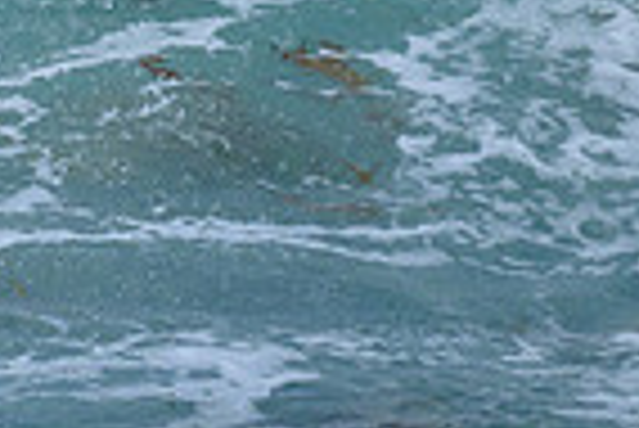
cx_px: -630
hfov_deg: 0.6
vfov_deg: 0.4
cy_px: 4
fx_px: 64426
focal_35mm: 3626
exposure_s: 1/2000
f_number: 6.3
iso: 400
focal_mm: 800
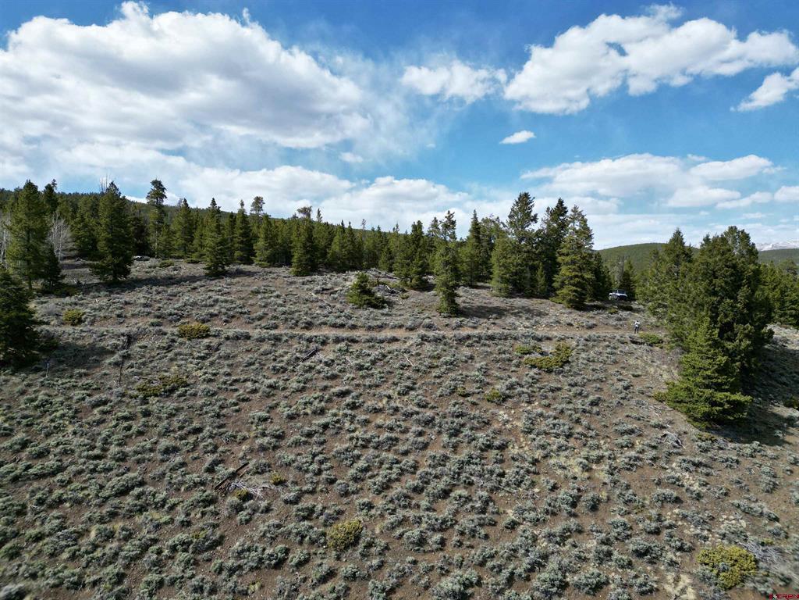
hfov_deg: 71.6
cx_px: 400
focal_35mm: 24
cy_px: 300
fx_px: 554
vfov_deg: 56.8
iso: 200
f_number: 1.7
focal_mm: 6.72
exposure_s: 1/3200
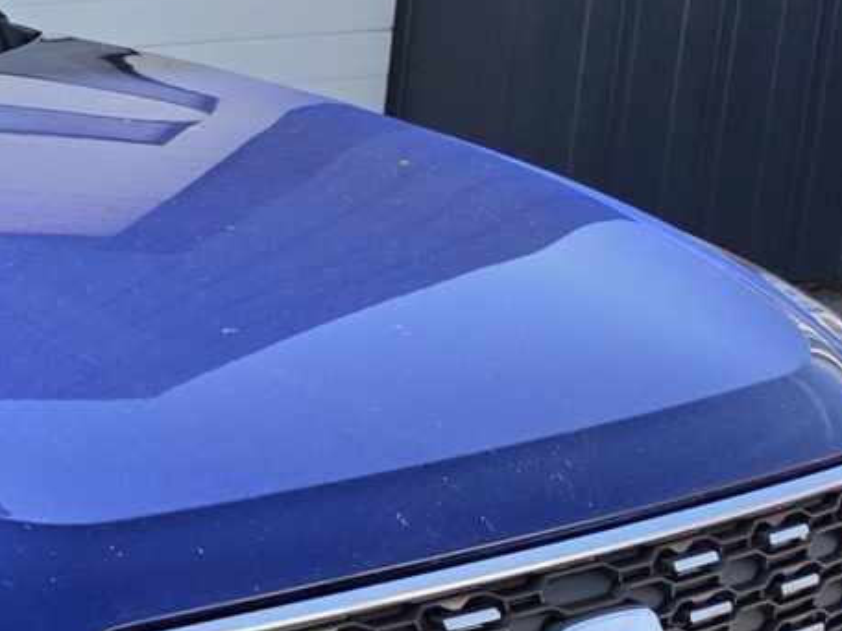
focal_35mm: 129
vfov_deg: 11.2
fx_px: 3138
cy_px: 827
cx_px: -1198
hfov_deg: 12.1
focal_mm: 6.5
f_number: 1.4
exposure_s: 1/2430
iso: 64
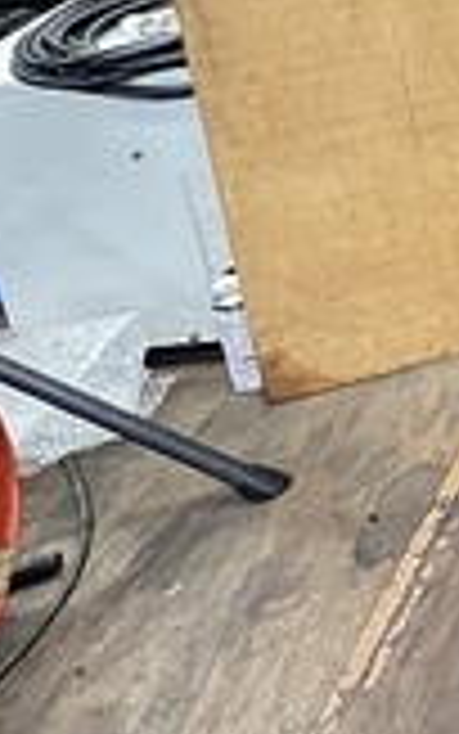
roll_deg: +2.7
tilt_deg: -16.1
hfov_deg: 15.2
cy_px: -203
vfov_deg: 30.3
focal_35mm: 54
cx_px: 1076
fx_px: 1080
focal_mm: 1.57
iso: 1000
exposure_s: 1/41
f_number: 1.8
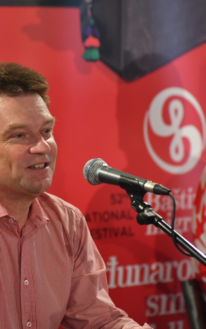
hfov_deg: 4.3
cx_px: 81
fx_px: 2757
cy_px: 165
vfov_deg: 6.8
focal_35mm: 307
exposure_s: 1/80
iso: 640
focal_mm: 200
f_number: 4.5
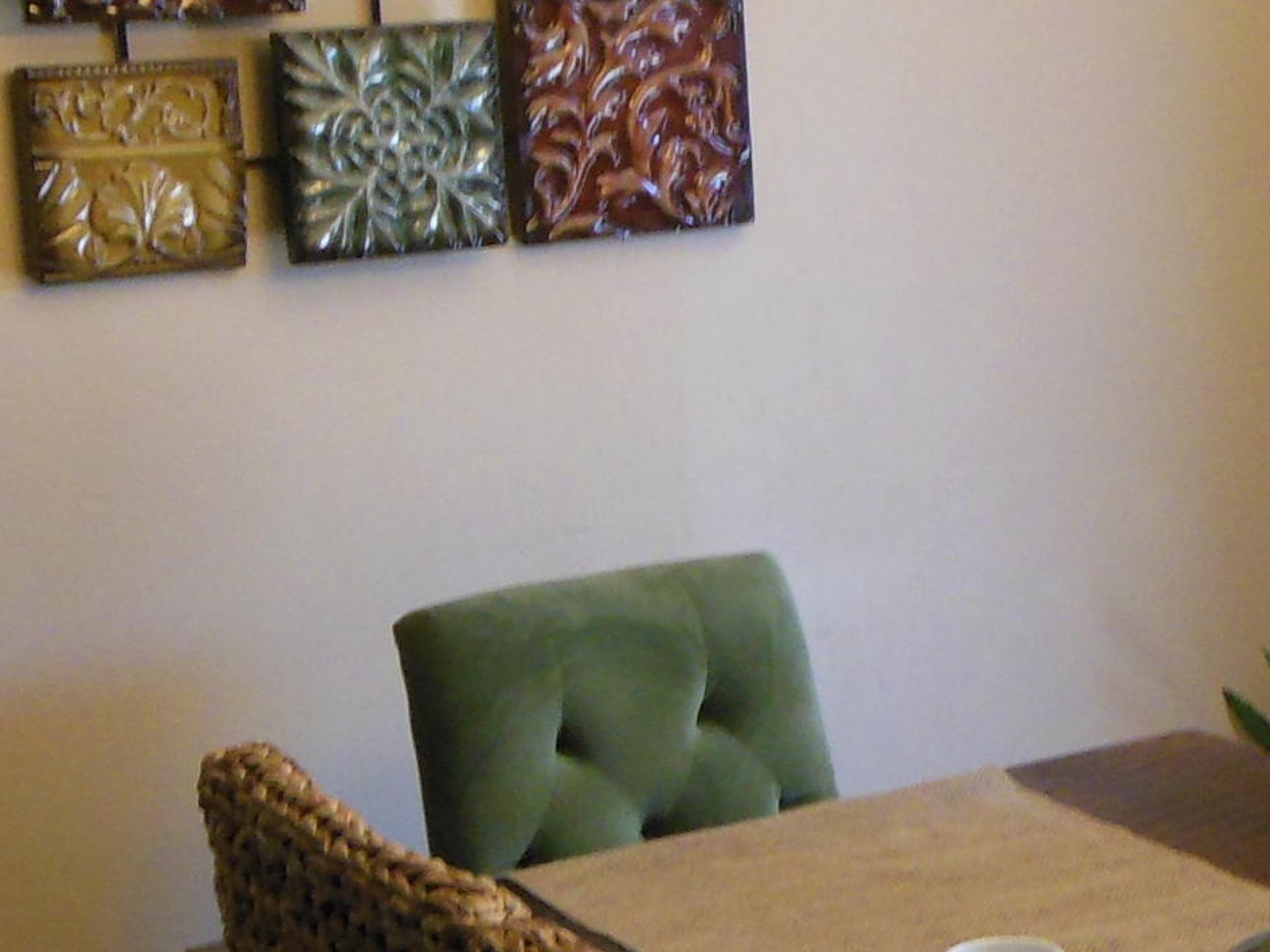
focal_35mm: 92
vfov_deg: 16.0
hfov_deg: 20.6
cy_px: 724
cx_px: 1290
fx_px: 3374
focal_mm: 5.2
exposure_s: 1/80
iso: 400
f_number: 3.3
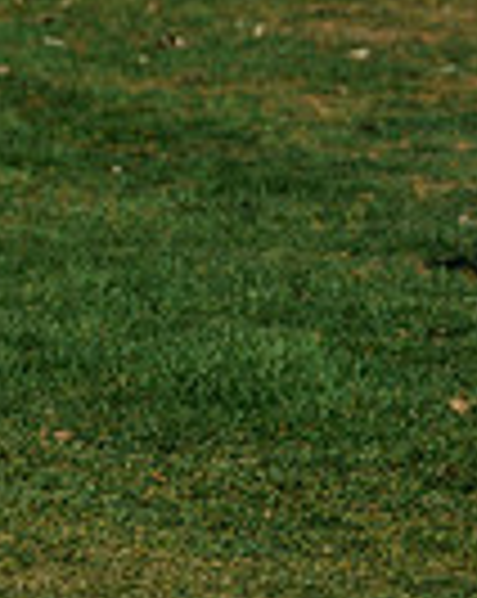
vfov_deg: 2.9
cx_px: 1296
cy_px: -191
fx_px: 11939
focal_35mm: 675
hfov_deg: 2.3
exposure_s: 1/1000
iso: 200
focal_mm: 110
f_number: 5.6
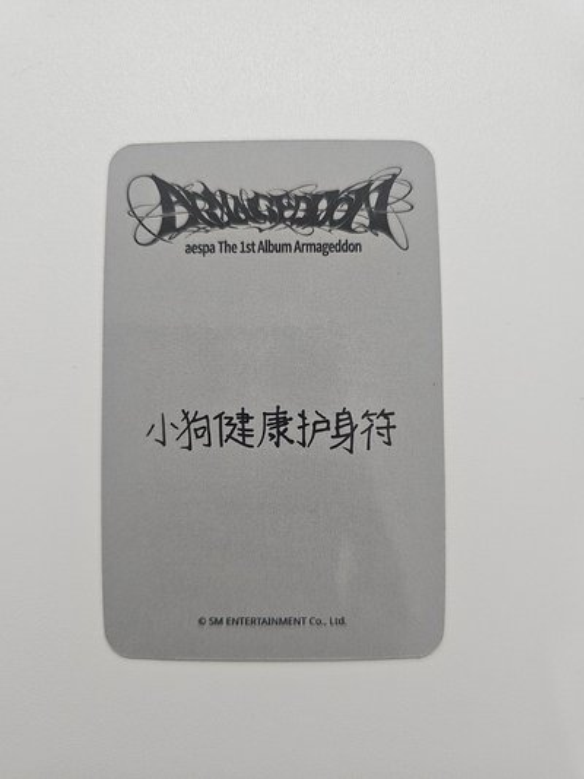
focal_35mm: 23
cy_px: 390
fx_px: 517
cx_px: 292
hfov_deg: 58.9
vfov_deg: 73.9
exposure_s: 1/120
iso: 400
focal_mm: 6.3
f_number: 1.7
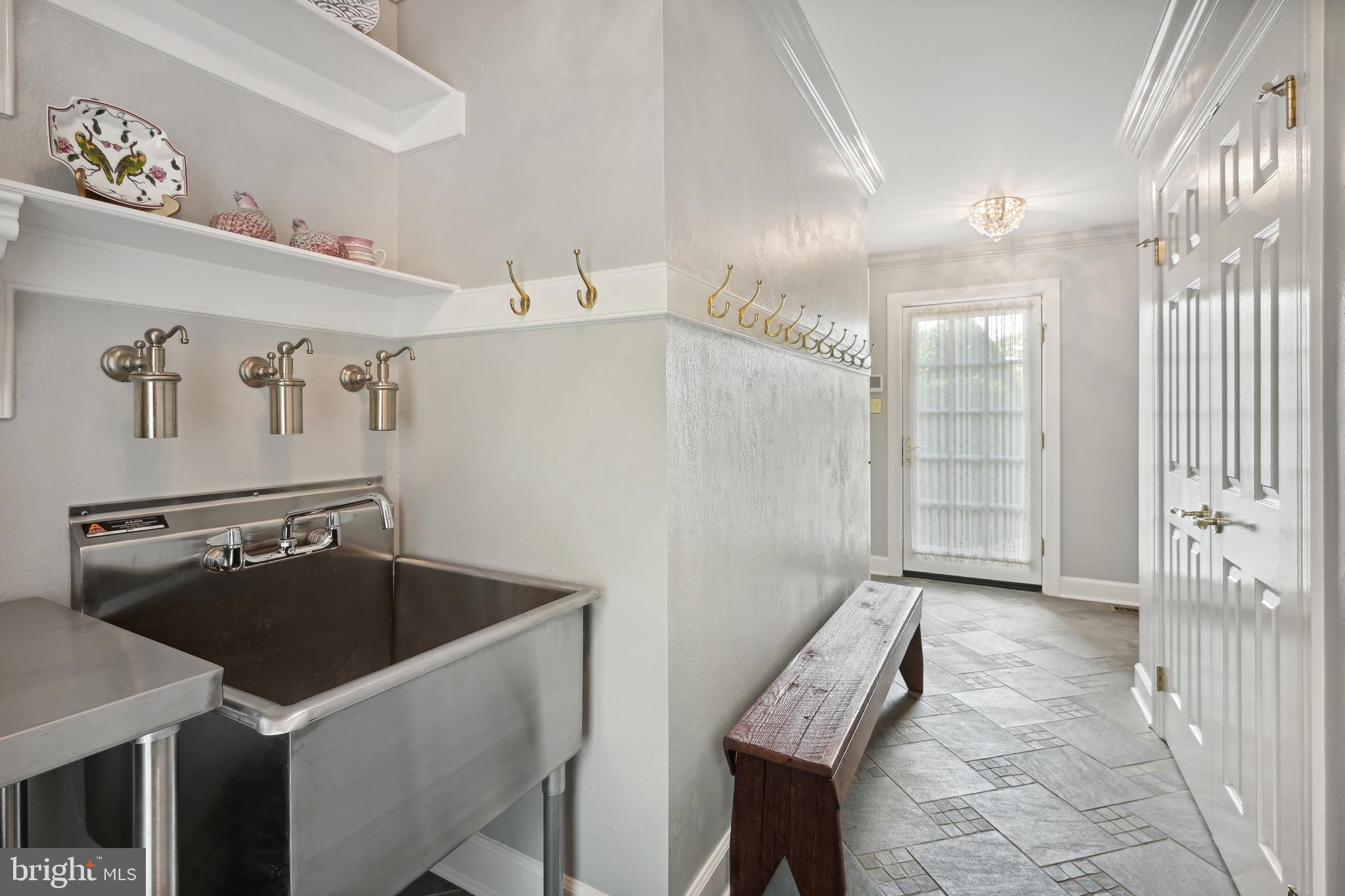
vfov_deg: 75.5
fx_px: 579
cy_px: 448
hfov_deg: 98.5
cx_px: 672
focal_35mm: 16
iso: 200
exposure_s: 1/13
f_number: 8
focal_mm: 15.5
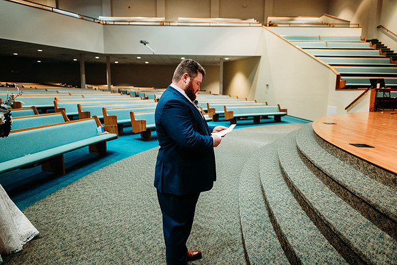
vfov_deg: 53.2
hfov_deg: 73.7
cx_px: 198
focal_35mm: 24
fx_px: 265
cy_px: 132
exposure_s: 1/100
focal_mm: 24
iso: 2000
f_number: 1.8
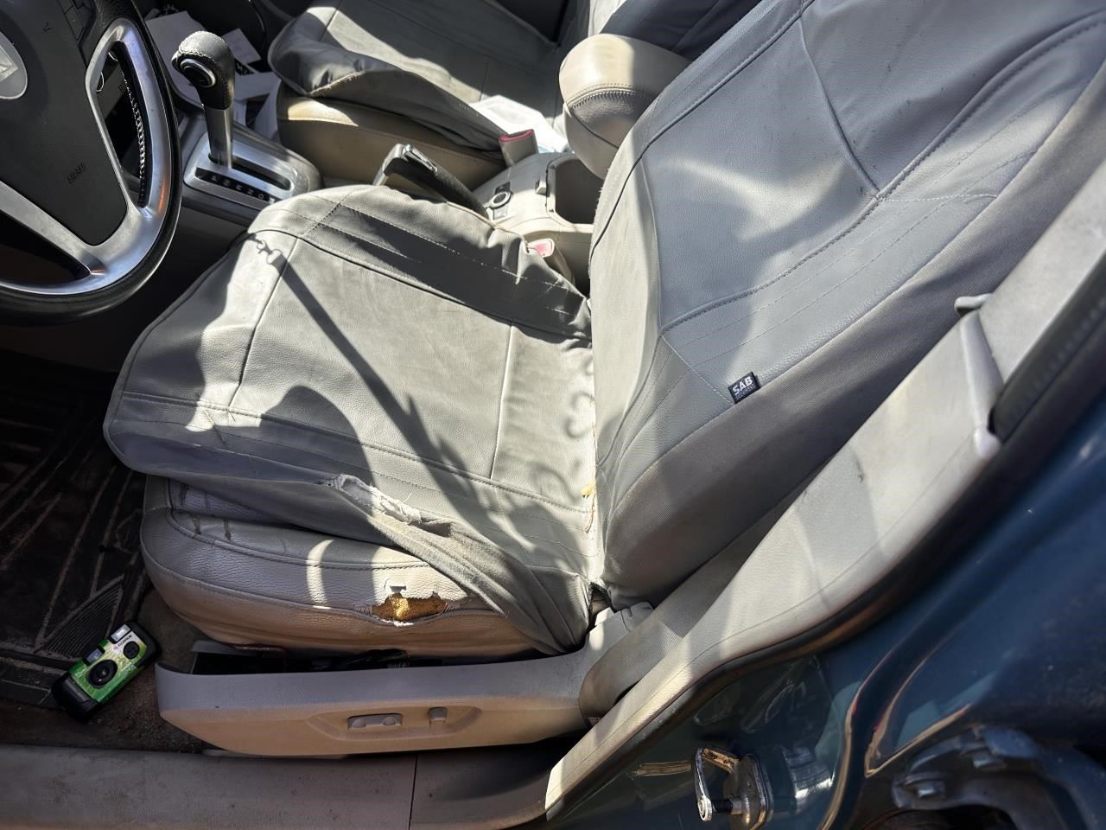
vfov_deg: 56.8
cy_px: 415
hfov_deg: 71.6
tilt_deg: -48.3
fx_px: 767
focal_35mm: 24
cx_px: 553
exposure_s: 1/829
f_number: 1.78
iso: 80
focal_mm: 6.86
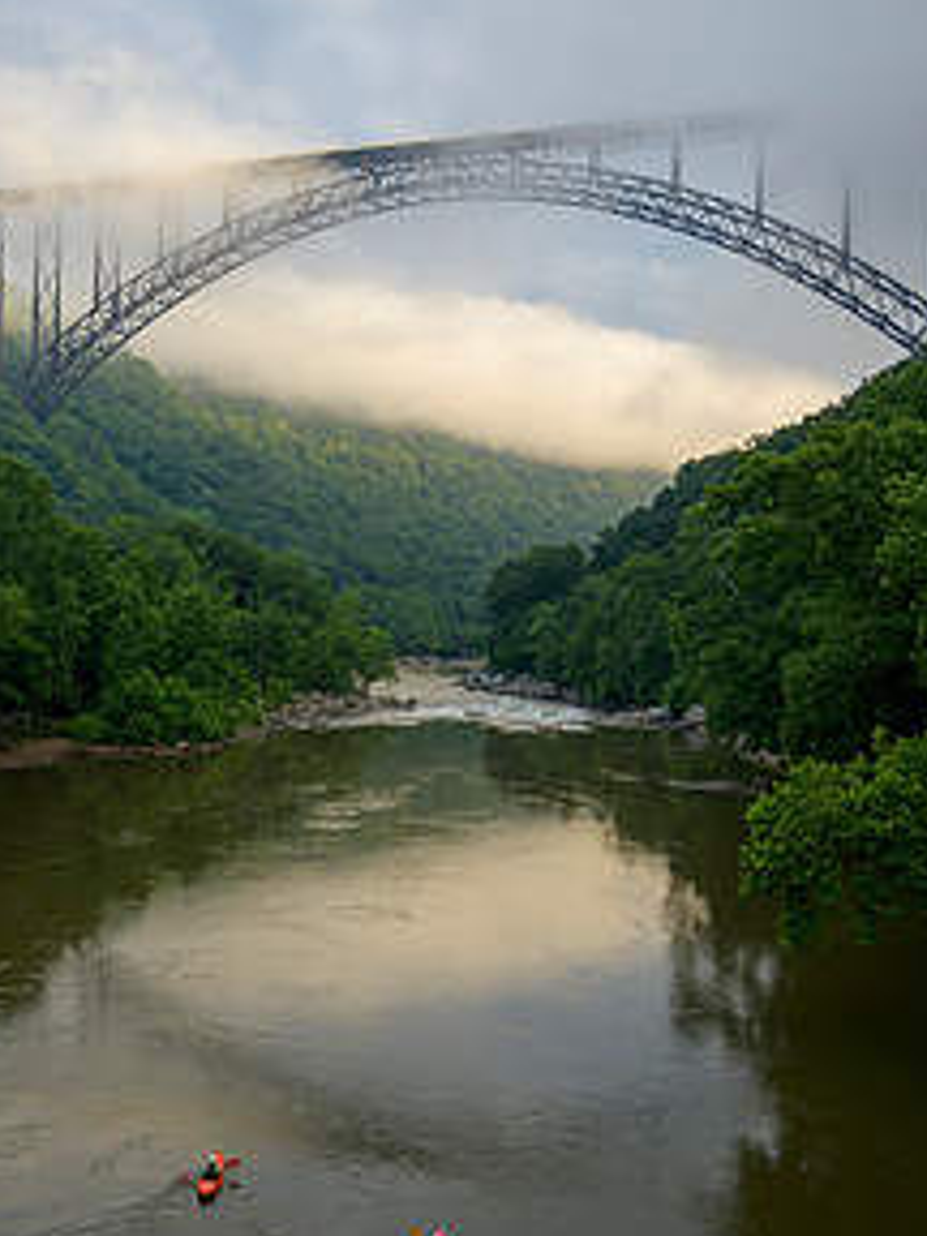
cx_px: 384
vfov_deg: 51.3
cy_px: 639
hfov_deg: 39.5
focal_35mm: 36
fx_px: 1285
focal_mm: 24
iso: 50
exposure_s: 1/160
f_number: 4
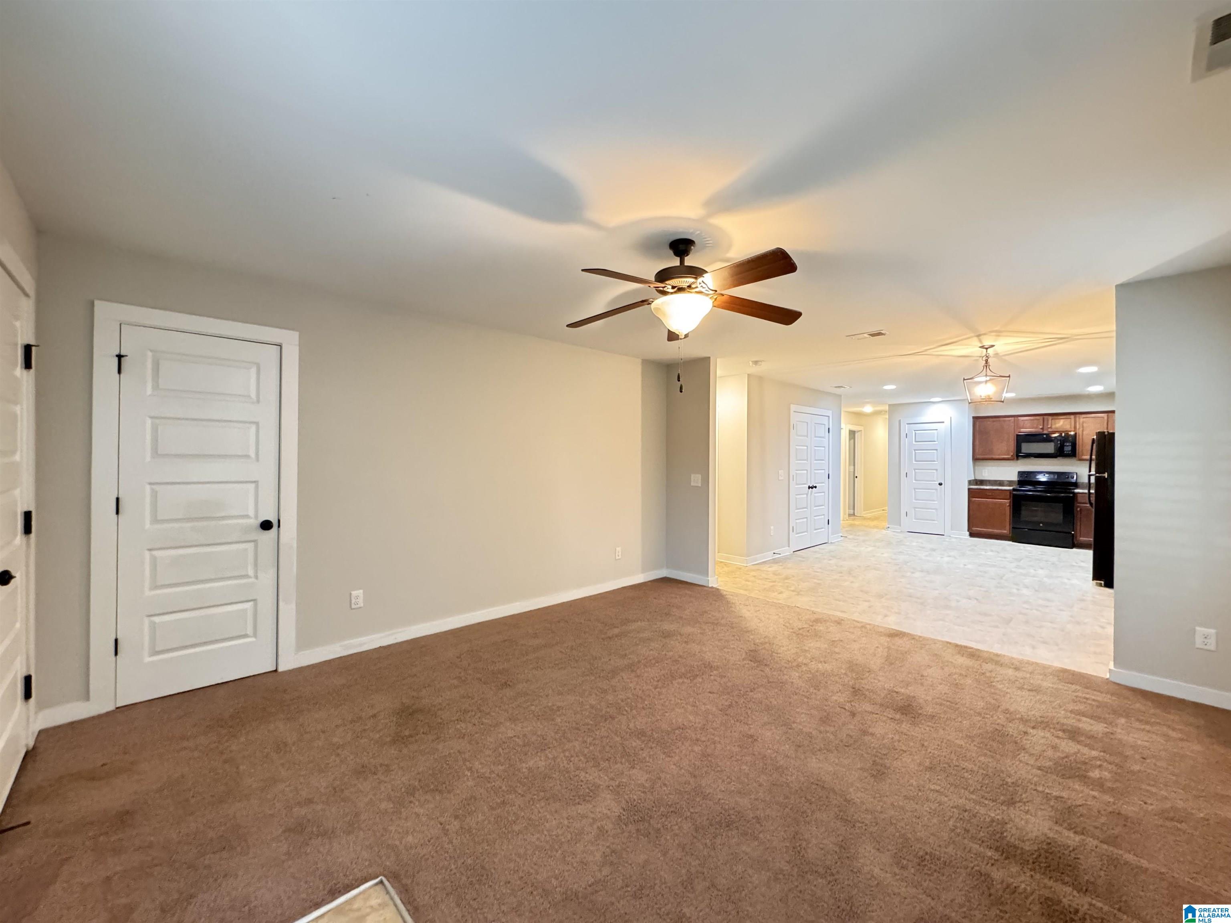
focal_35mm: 14
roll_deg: -0.4
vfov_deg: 85.7
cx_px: 616
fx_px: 498
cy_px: 462
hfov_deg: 102.1
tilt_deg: -1.0
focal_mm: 2.22
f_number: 2.2
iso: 1250
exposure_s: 1/30
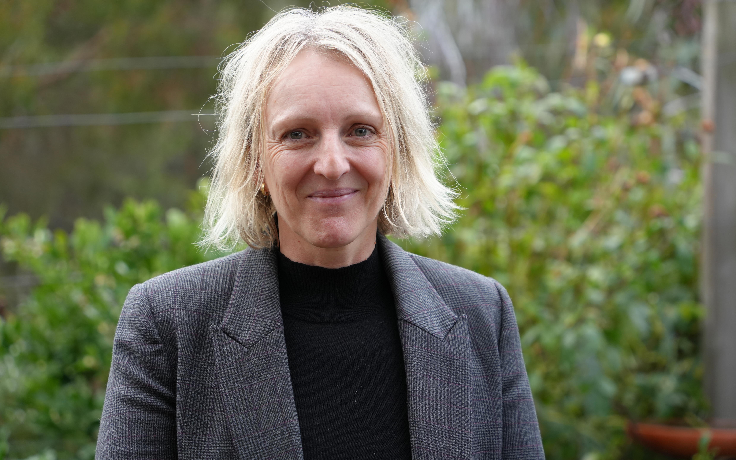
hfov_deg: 19.3
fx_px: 2166
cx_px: 367
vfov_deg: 12.1
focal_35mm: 108
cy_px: 227
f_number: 4.5
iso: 1000
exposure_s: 1/160
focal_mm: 105
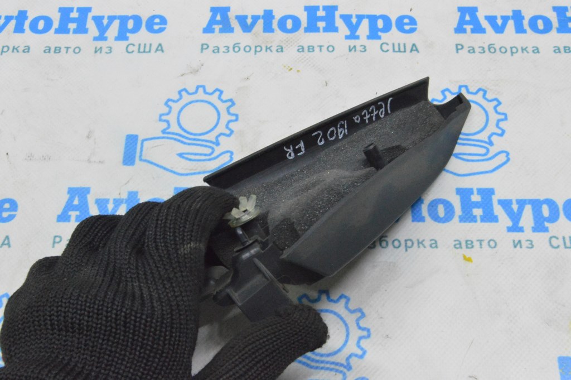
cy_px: 190
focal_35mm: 48
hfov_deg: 41.1
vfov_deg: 28.0
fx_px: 761
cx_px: 286
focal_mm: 32
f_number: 20
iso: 6400
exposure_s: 1/20
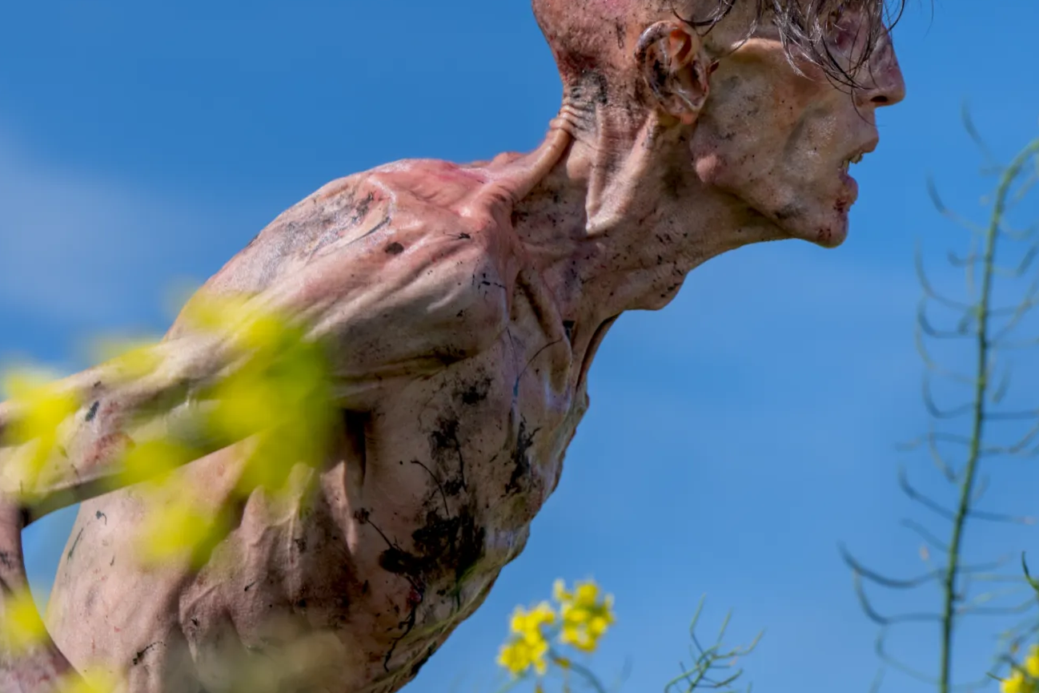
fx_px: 6781
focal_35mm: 235
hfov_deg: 8.8
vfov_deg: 5.8
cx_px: 638
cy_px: 252
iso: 100
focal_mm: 122
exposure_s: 1/400
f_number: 5.6
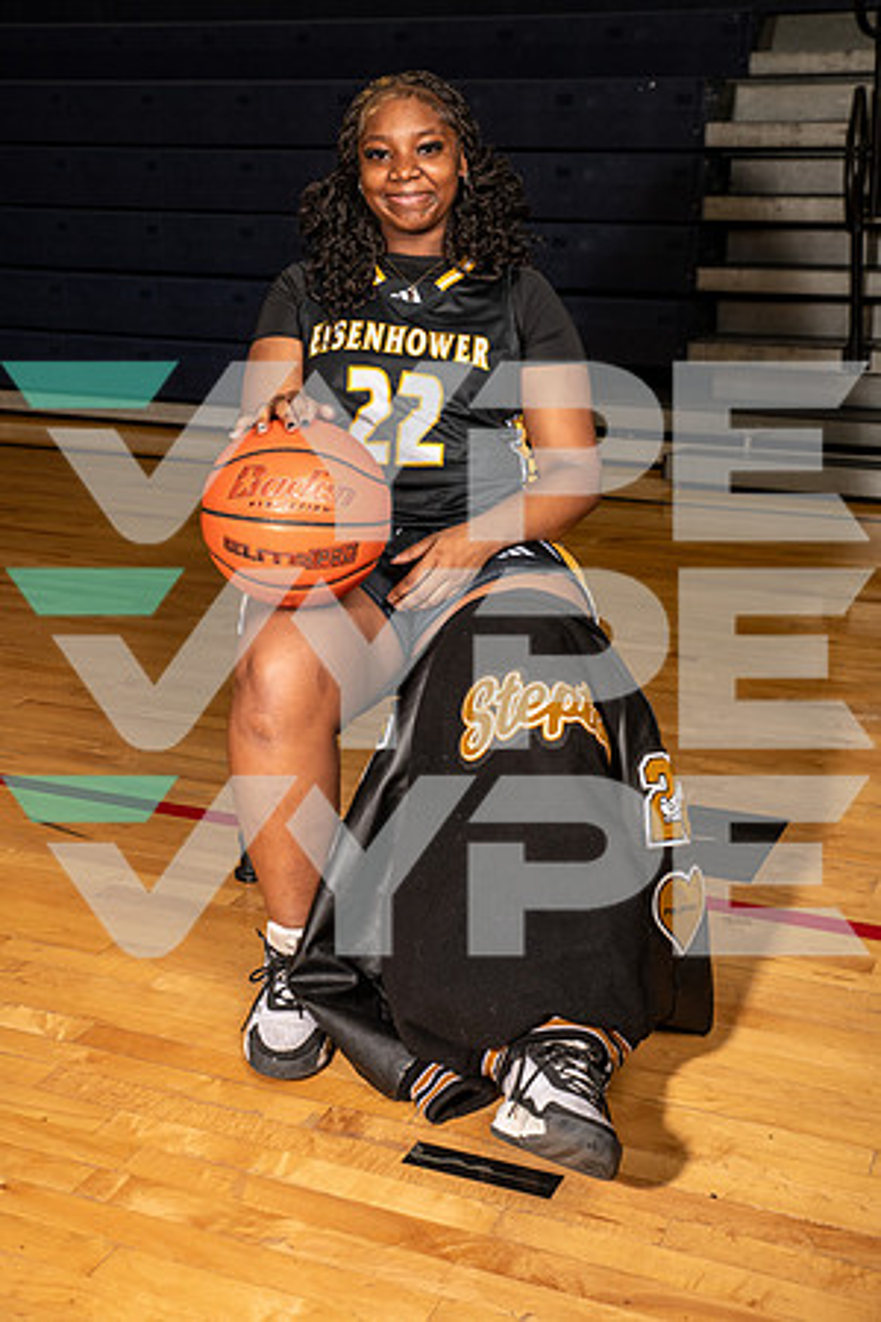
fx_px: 1762
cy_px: 661
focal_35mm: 48
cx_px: 440
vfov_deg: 41.1
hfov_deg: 28.1
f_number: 7.1
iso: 400
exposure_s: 1/320
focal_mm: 48
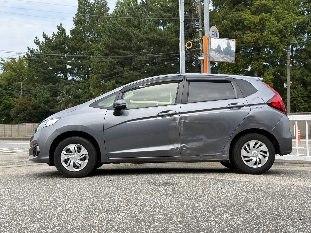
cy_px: 116
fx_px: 431
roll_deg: +0.8
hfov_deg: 39.7
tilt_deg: +1.3
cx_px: 156
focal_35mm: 48
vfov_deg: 30.3
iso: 80
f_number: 1.78
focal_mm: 6.76
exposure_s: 1/2415
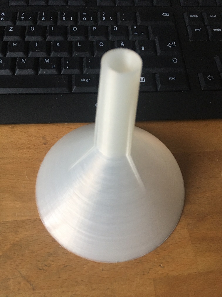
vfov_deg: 61.7
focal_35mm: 29
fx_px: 248
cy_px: 148
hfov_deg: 48.2
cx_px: 111
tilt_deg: -61.2
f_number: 2.2
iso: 160
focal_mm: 4.15
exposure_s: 1/33
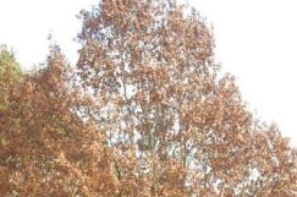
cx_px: 194
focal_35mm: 73
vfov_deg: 17.6
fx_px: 601
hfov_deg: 27.6
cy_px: 241
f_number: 3.5
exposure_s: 1/250
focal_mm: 18
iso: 400
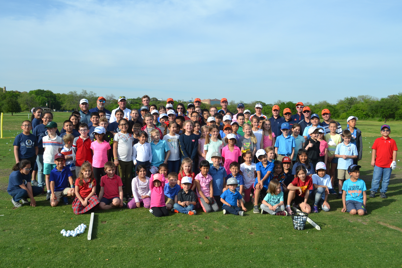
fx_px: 368
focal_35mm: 33
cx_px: 201
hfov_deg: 57.2
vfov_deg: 40.0
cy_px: 134
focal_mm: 22
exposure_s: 1/250
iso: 100
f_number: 7.1
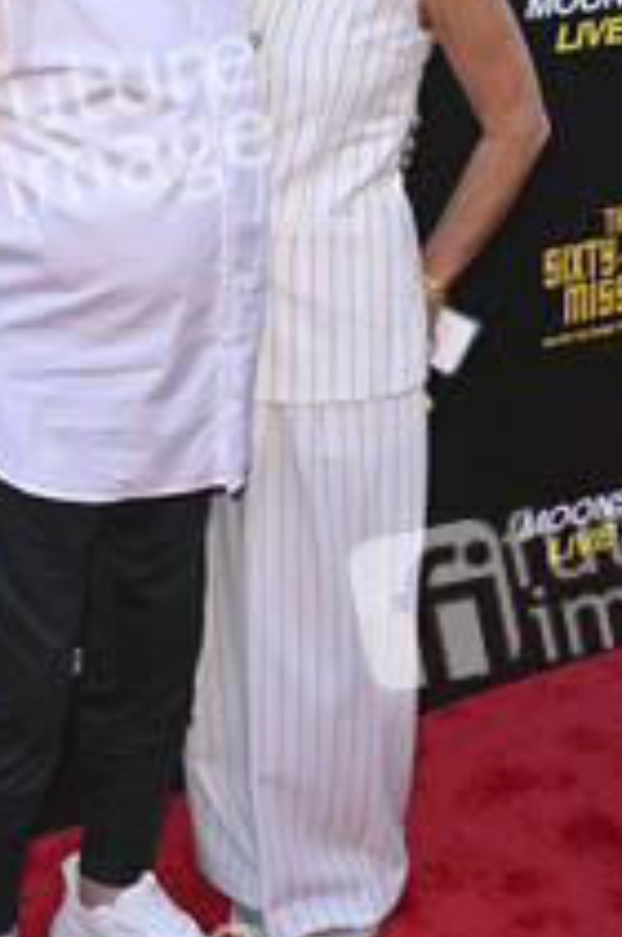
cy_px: 364
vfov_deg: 26.6
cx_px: 173
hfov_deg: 17.8
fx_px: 1976
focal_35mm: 76
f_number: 6.3
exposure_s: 1/250
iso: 1000
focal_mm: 40
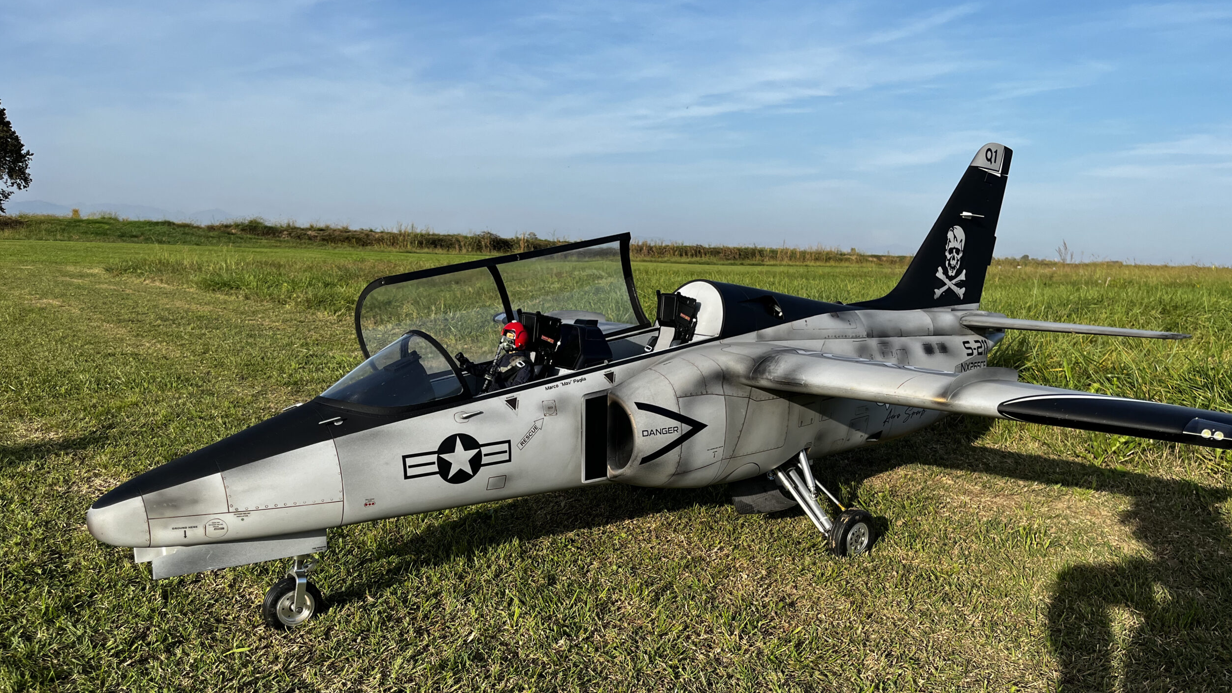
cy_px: 460
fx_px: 947
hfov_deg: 66.1
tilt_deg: -12.7
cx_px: 626
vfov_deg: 39.7
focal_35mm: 29
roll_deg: -2.1
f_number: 1.6
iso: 50
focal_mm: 5.1
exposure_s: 1/2513
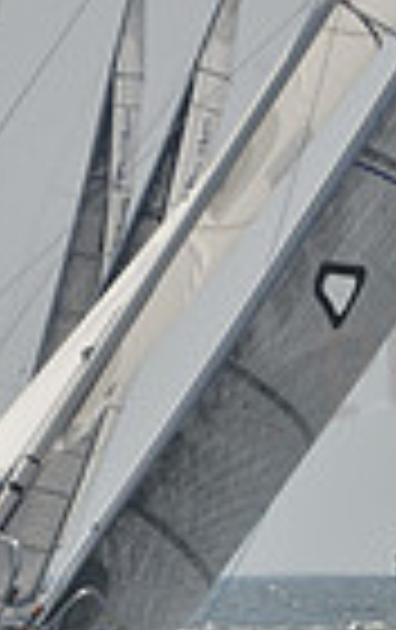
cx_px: 86
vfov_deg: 1.8
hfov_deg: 1.1
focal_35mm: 1181
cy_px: 601
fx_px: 20310
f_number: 10
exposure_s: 1/800
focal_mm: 280
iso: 280
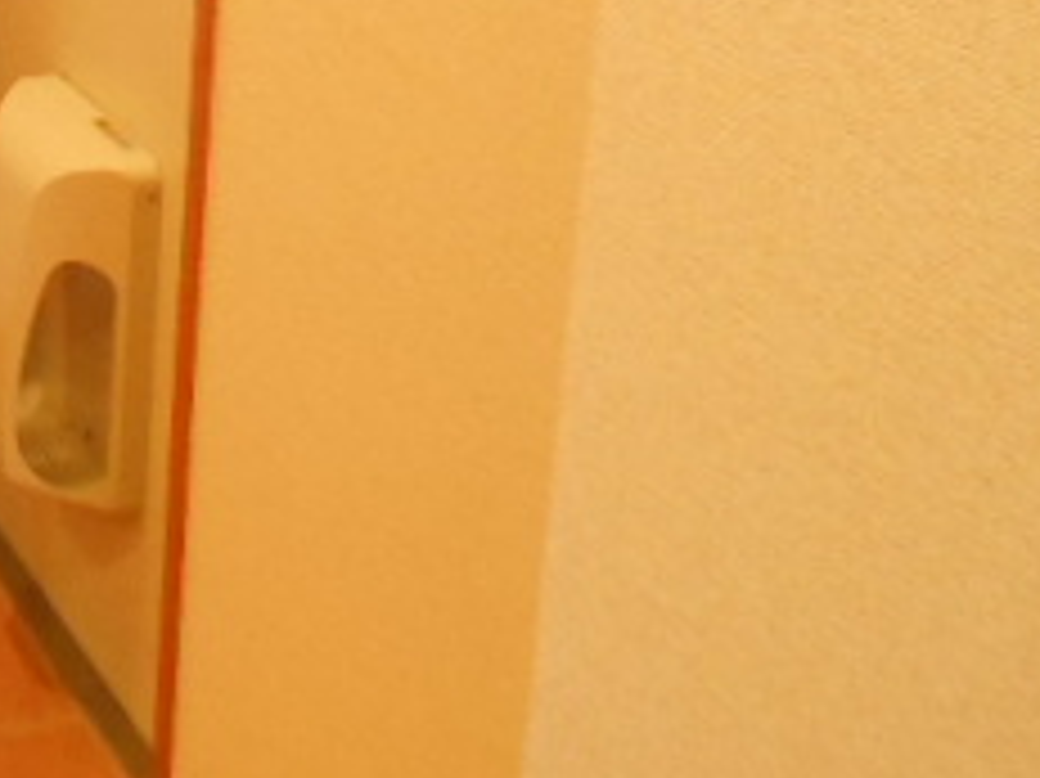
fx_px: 2162
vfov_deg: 18.9
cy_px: -247
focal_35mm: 72
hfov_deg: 23.6
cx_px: -342
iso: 800
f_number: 3.2
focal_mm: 4.6
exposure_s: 1/100
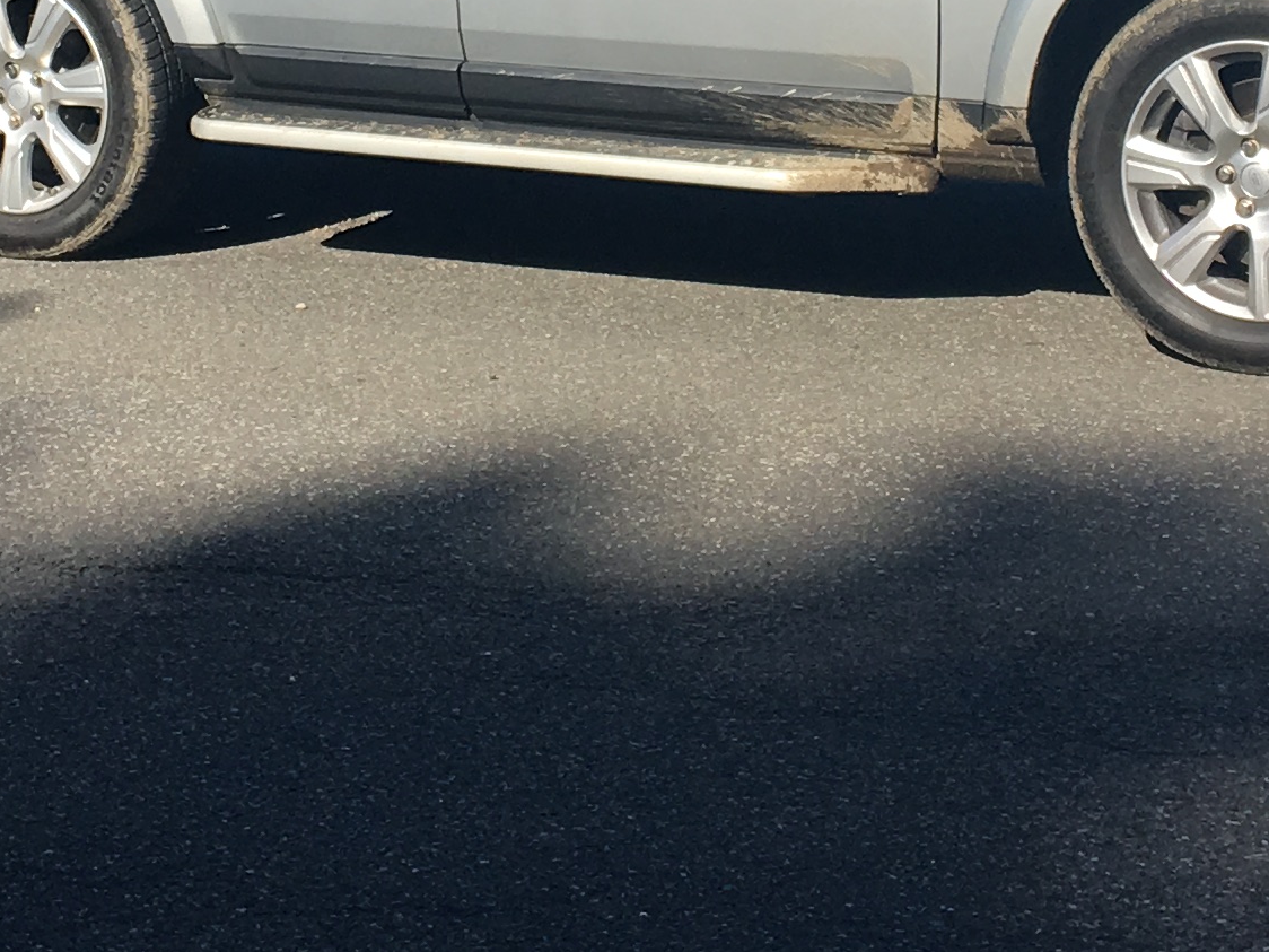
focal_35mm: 104
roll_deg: +0.1
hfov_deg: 18.9
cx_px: 574
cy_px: -146
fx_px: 3813
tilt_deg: -5.8
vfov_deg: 13.9
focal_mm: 4.15
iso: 25
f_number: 2.2
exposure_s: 1/1241
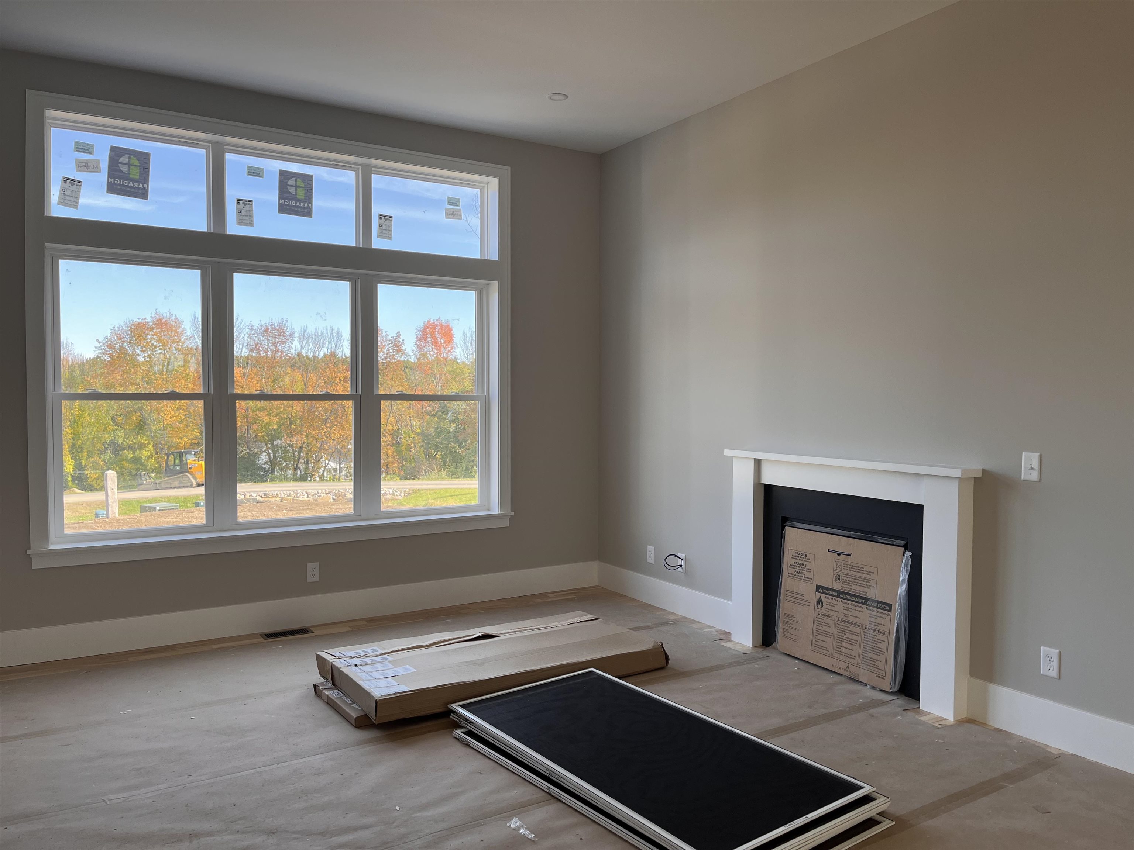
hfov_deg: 67.3
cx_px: 567
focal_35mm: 26
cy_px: 425
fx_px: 852
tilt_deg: -0.5
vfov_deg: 53.1
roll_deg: +0.6
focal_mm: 5.1
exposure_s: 1/291
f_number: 1.6
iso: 40
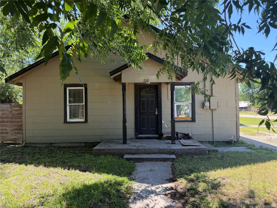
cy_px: 104
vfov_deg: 56.8
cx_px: 138
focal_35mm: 24
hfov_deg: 71.6
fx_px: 192
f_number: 1.78
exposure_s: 1/571
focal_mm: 6.76
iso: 100
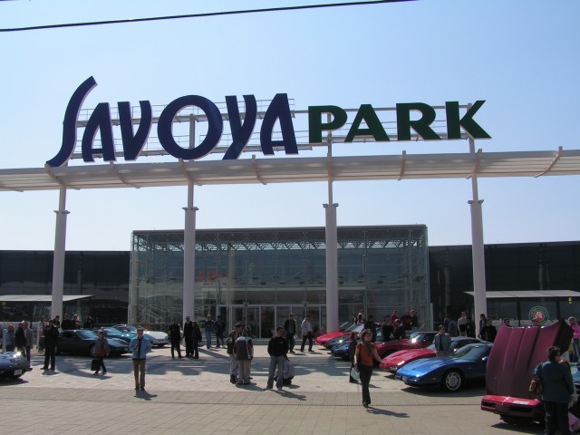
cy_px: 218
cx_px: 290
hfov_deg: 49.0
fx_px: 637
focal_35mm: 38
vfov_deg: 37.7
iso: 50
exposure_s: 1/800
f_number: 5.6
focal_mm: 6.3
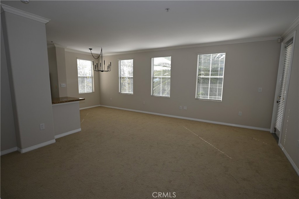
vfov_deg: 67.4
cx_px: 150
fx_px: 150
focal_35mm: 18
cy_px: 100
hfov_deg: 90.0
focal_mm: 12
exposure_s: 1/125
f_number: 6.3
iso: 100
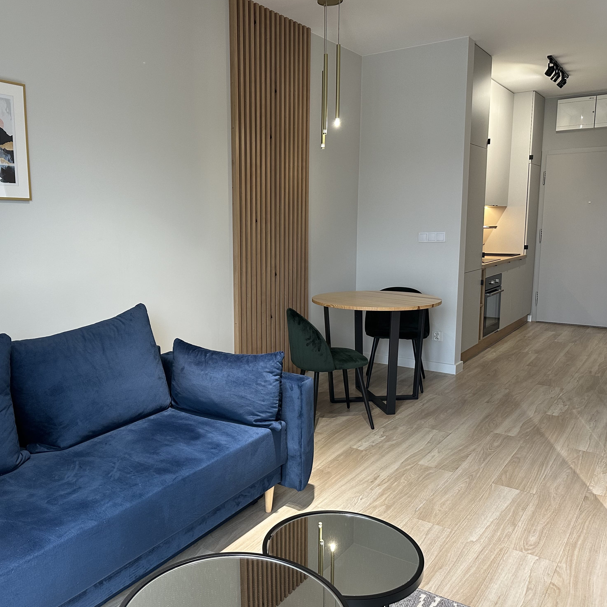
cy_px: 305
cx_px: 237
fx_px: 575
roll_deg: +0.5
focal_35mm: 29
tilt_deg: -7.7
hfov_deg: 55.1
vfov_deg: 55.6
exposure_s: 1/91
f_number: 1.78
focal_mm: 6.86
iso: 200
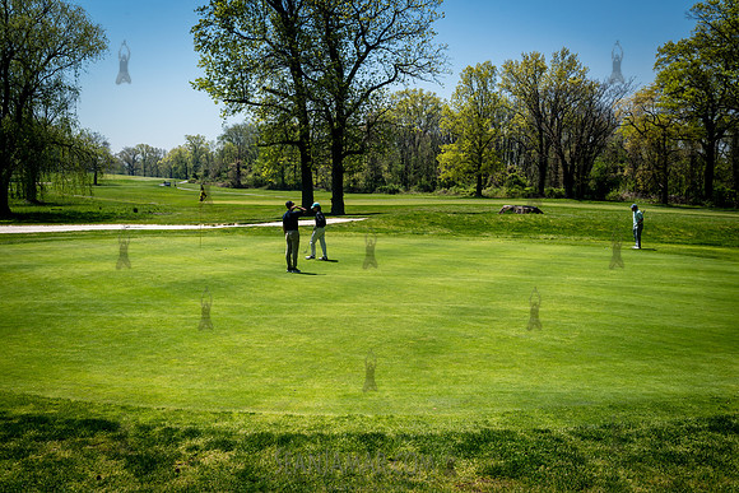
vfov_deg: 37.9
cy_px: 246
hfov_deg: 54.4
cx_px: 370
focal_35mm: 35
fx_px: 719
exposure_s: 1/800
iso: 200
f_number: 7.1
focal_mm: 35
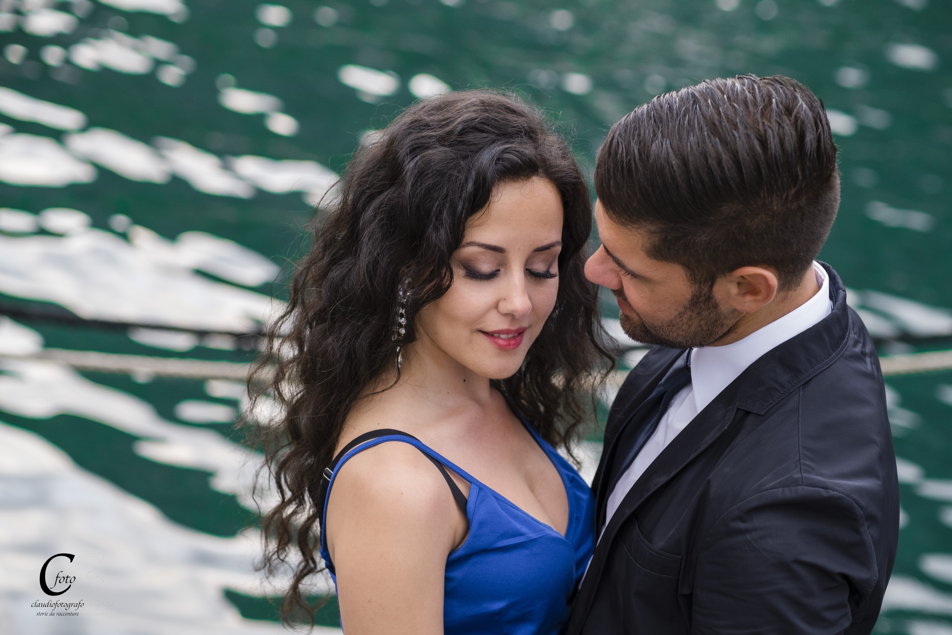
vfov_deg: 16.3
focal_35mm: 84
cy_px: 318
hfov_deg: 24.2
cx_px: 476
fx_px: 2221
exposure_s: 1/2000
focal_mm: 56
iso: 1000
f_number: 2.2
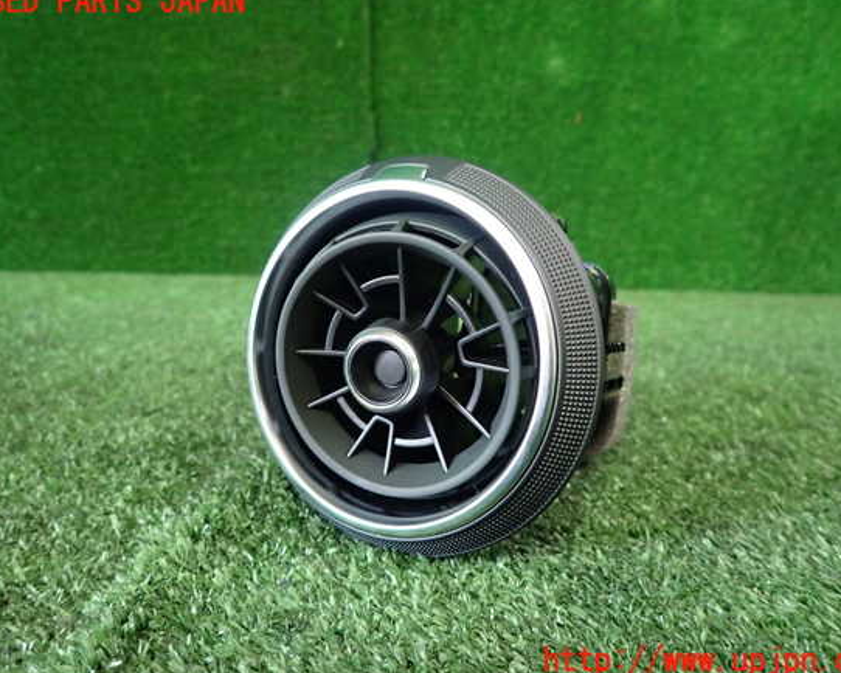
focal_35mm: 27
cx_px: 428
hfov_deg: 64.0
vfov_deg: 53.2
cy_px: 332
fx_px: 672
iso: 640
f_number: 2
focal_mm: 4.5
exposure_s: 1/30
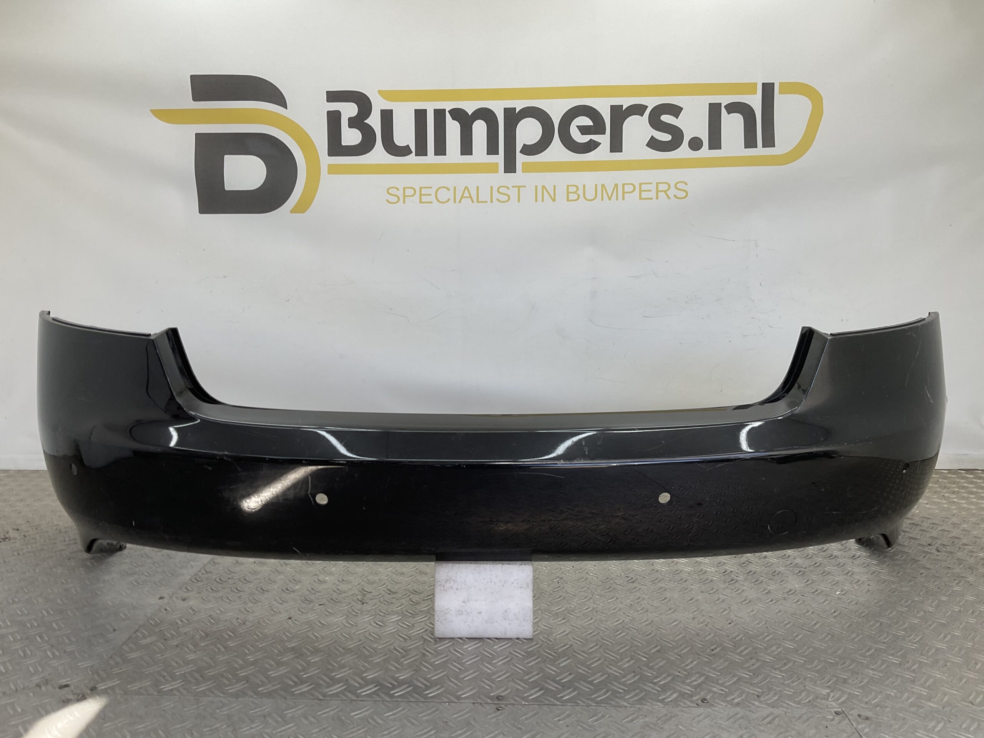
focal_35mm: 29
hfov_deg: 61.7
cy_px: 369
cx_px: 492
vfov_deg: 48.2
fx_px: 824
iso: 16
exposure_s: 1/172
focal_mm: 3
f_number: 1.8
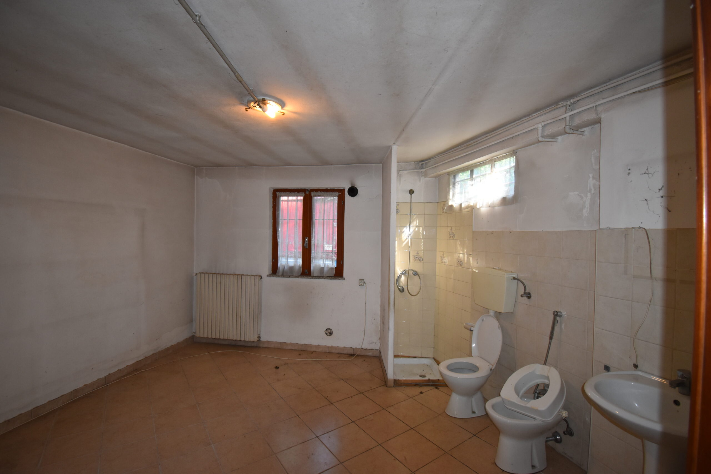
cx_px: 356
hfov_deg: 100.4
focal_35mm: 15
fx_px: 296
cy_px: 237
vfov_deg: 77.3
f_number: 4.5
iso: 800
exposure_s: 1/80
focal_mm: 10
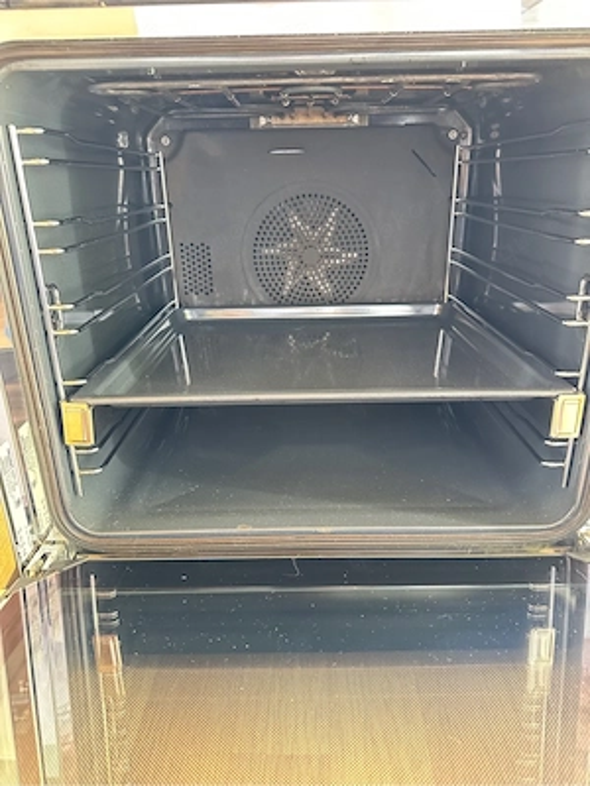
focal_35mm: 24
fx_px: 545
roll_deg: +1.0
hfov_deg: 56.8
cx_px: 295
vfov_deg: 71.6
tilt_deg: -22.6
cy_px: 393
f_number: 1.78
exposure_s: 1/32
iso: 1000
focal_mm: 6.86
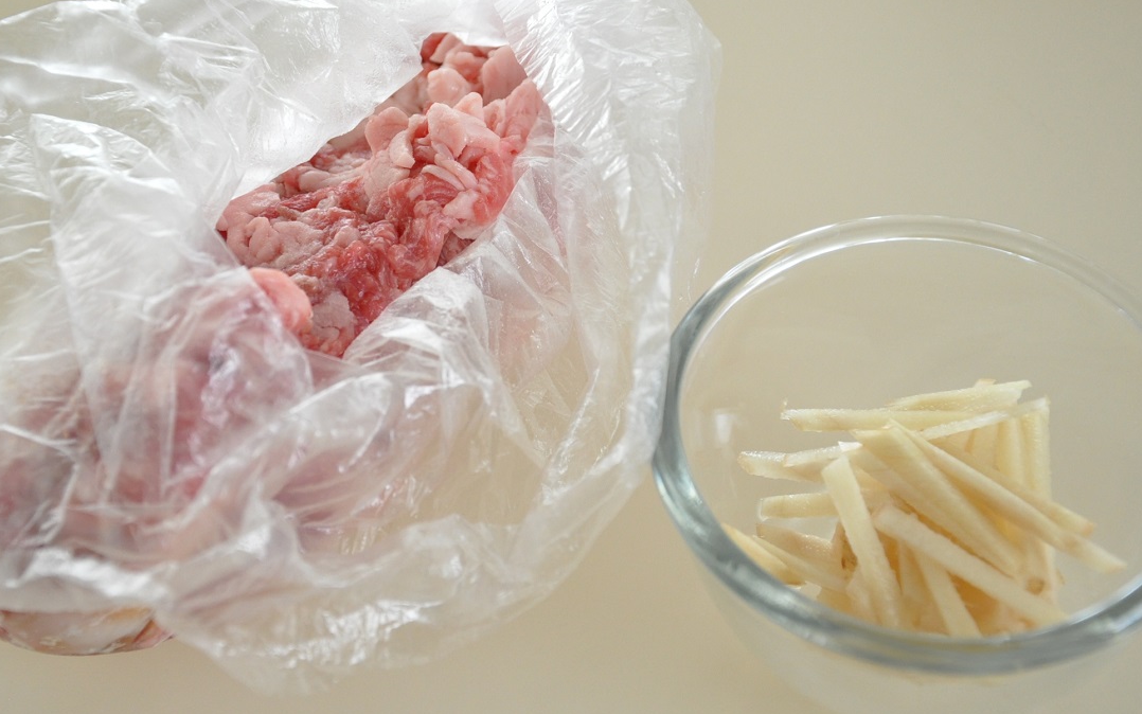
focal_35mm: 85
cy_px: 301
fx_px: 2646
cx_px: 542
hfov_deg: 24.4
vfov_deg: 15.4
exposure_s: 1/50
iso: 1600
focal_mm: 50
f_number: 5
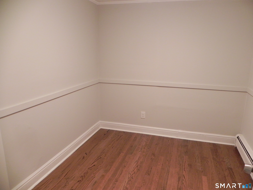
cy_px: 95
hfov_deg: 67.3
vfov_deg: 53.1
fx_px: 190
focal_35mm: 26
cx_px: 126
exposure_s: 1/30
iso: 360
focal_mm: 4.6
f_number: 2.8
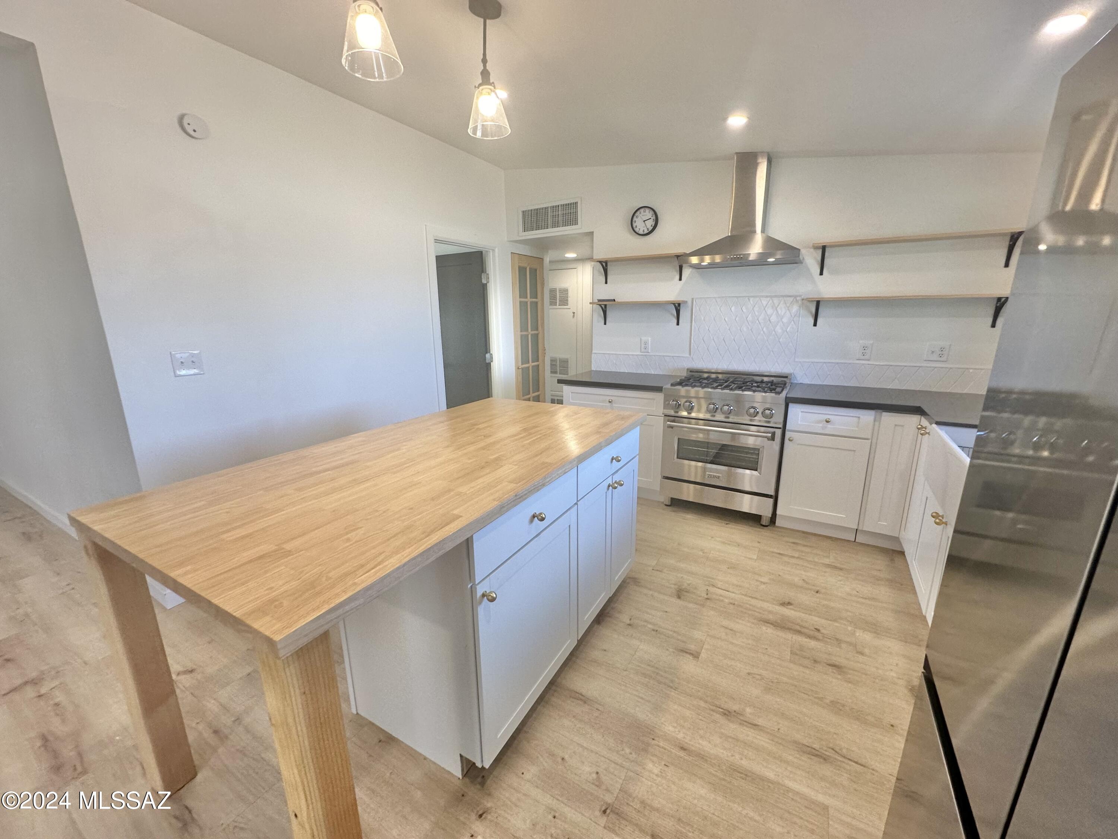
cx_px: 559
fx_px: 452
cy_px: 420
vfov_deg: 85.7
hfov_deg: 102.1
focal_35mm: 14
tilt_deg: -14.3
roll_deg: +1.2
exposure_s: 1/120
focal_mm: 2.22
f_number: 2.2
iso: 125
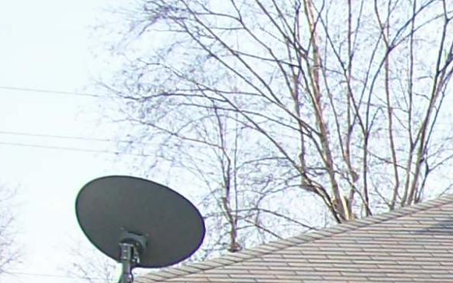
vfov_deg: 6.4
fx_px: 2432
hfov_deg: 9.7
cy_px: 652
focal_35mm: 197
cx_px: 987
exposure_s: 1/611
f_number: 2.7
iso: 80
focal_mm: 6
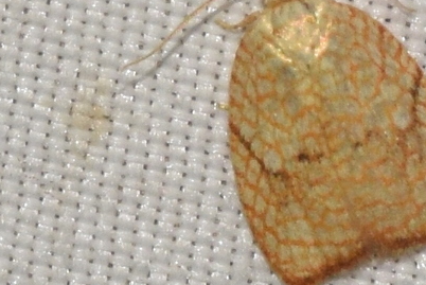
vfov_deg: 2.8
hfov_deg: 4.1
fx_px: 5923
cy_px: 97
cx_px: 310
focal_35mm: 500
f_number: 14
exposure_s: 1/200
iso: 400
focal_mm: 140
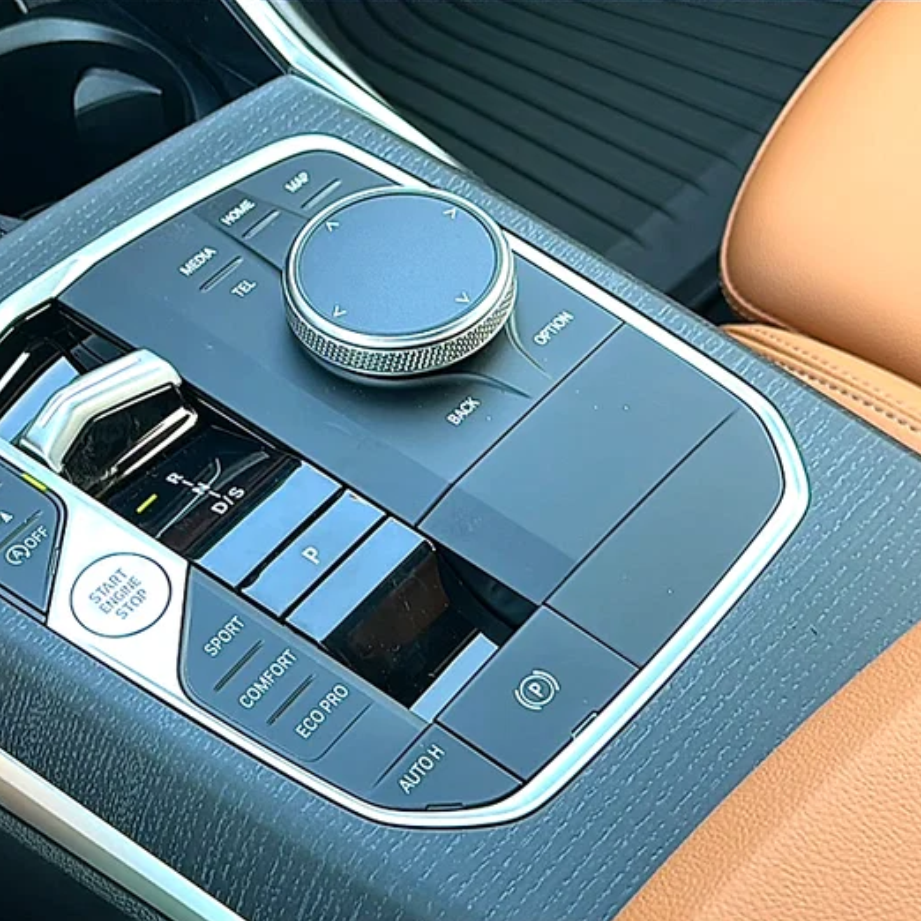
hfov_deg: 33.1
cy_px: 461
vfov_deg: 33.4
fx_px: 1535
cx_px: 311
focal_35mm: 51
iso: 50
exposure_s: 1/87
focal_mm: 6.86
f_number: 1.78
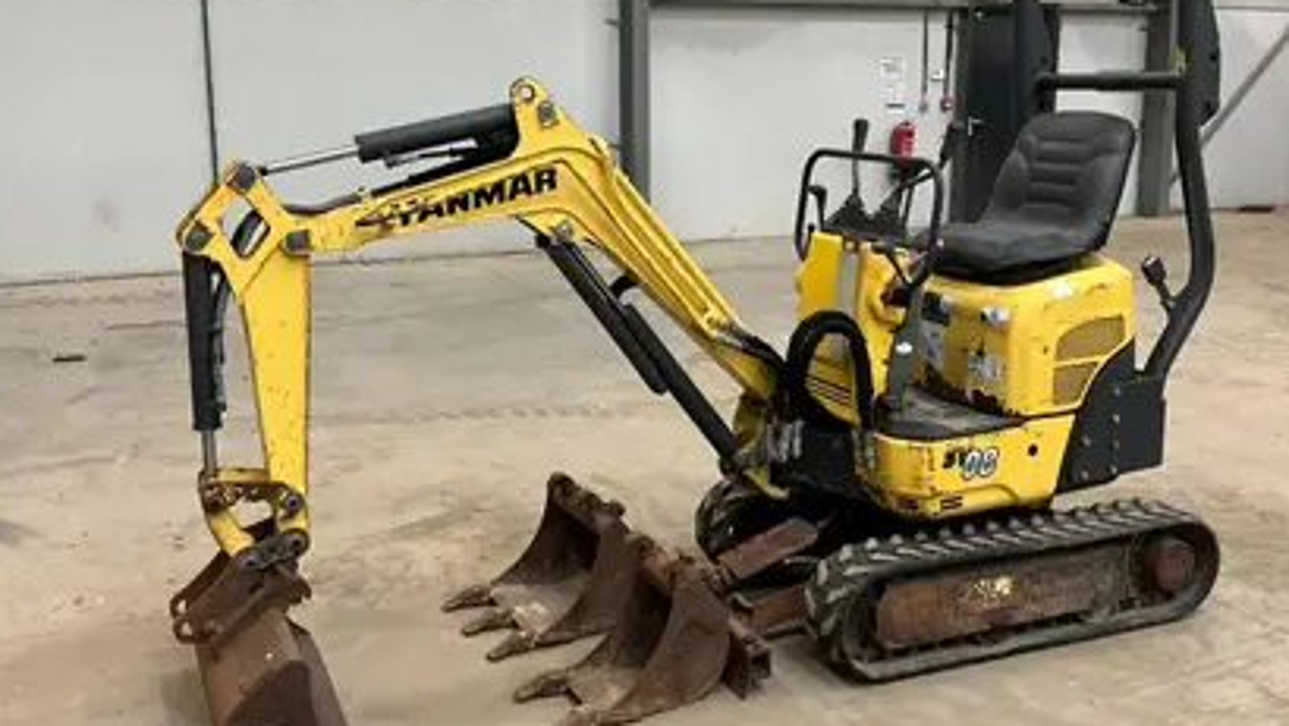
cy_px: 295
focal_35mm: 37
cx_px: 667
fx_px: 1265
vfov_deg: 31.9
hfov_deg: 54.0
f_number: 1.8
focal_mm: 3
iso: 160
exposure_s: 1/60
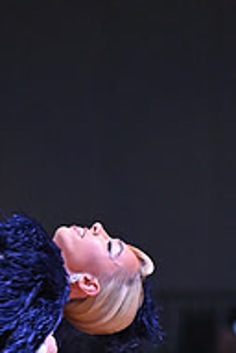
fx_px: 5064
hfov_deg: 2.7
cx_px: -99
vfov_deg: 4.0
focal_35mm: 515
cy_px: 495
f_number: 4.5
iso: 4000
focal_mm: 170
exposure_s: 1/400
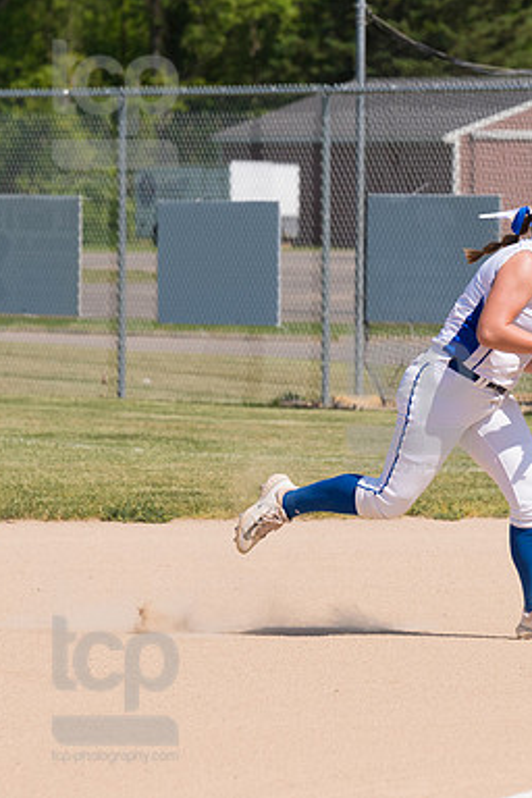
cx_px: 409
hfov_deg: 3.7
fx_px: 8268
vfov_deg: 5.5
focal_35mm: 373
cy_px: 399
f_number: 5.6
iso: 250
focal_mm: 165
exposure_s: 1/1600
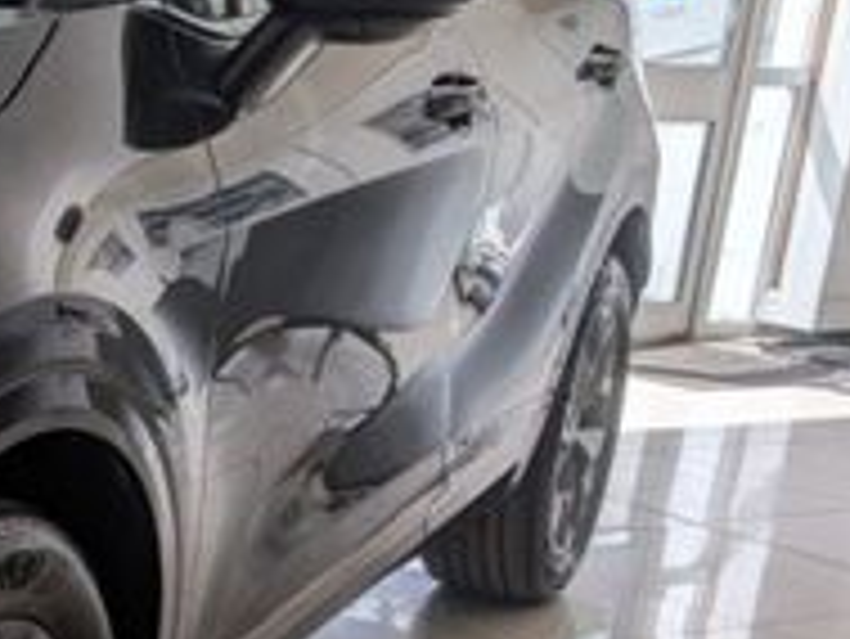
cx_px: -450
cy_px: 522
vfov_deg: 19.2
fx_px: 1867
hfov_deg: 21.3
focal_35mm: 76
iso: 22
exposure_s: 1/405
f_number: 1.68
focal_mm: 6.9
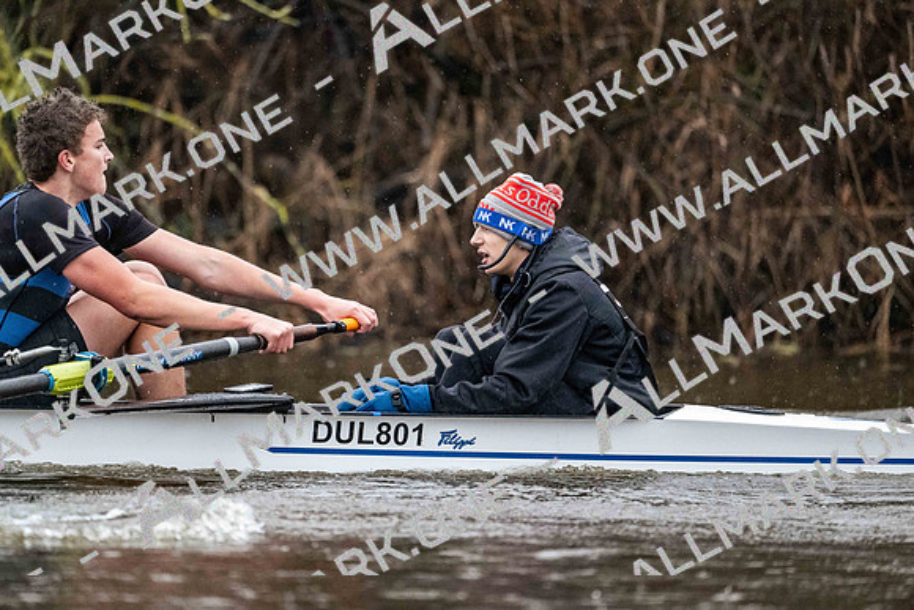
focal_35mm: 400
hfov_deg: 5.2
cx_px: 457
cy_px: 305
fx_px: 10157
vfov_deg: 3.4
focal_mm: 400
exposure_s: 1/1600
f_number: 4.5
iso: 7200
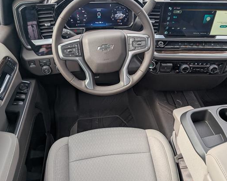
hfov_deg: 60.3
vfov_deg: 50.0
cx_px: 103
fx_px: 195
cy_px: 87
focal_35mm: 29
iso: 24
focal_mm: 6.9
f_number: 1.68
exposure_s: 1/1111
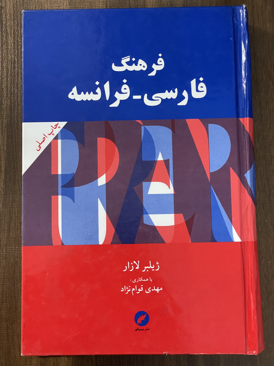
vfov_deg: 36.8
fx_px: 549
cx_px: 137
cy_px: 183
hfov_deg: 28.0
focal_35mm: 52
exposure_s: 1/33
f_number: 2
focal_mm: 6
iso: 1000
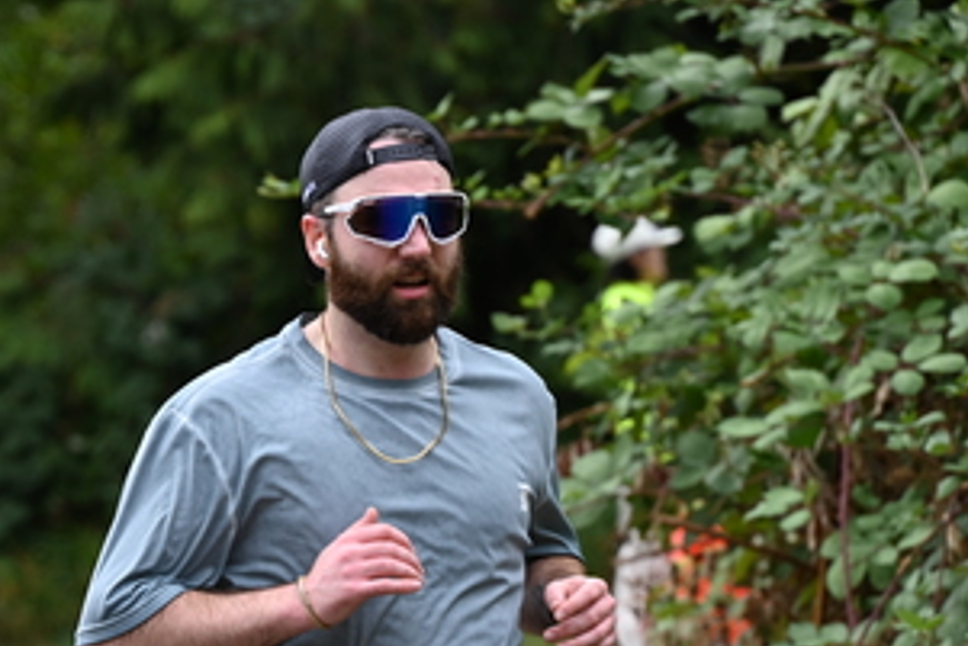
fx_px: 9819
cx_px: 219
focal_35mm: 365
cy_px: 522
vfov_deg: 3.8
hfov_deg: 5.6
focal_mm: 200
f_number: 6.3
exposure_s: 1/400
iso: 400
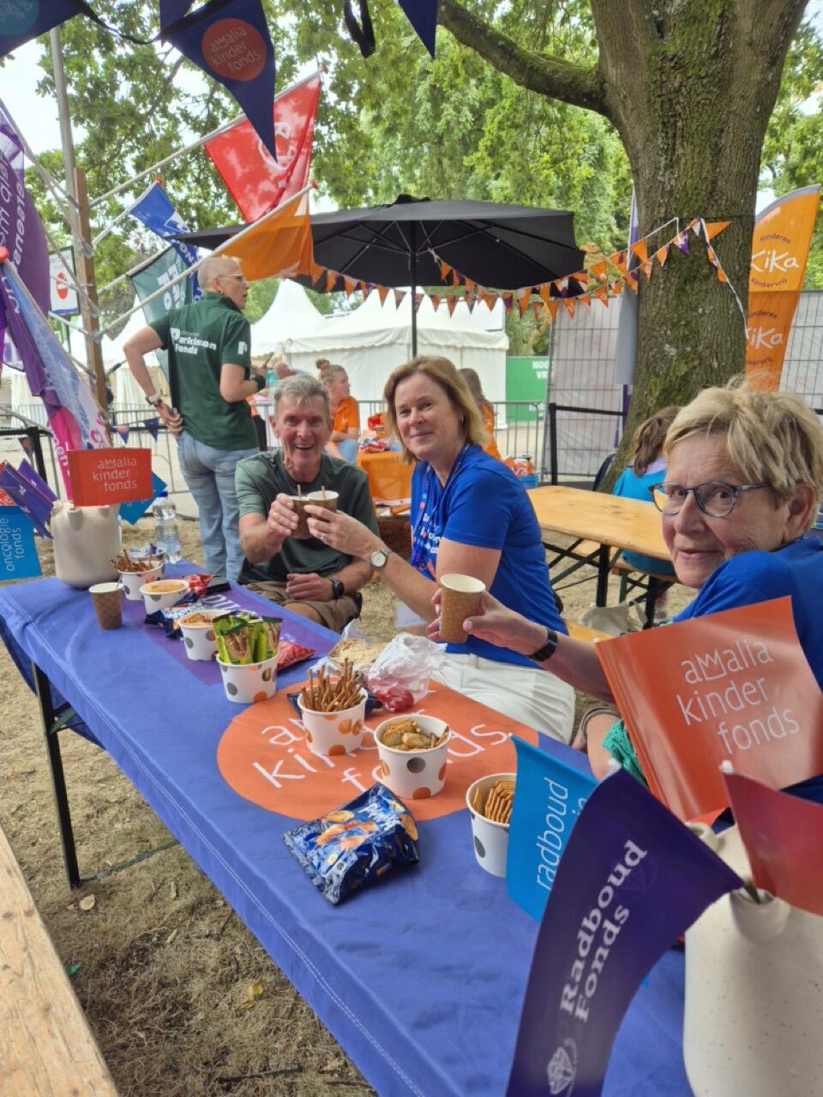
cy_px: 548
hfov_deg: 58.9
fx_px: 729
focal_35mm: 23
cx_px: 412
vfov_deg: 73.9
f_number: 1.8
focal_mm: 5.4
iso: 25
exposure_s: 1/293
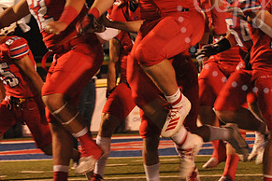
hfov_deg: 8.2
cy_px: 3
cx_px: 266
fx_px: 1881
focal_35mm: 249
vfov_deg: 5.5
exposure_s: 1/160
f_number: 7.1
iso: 5000
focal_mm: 125
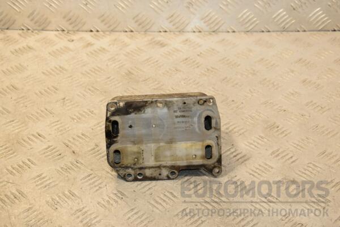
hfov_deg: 28.1
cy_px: 114
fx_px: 680
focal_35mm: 72
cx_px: 170
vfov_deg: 18.9
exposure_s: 1/200
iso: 800
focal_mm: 48
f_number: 7.1
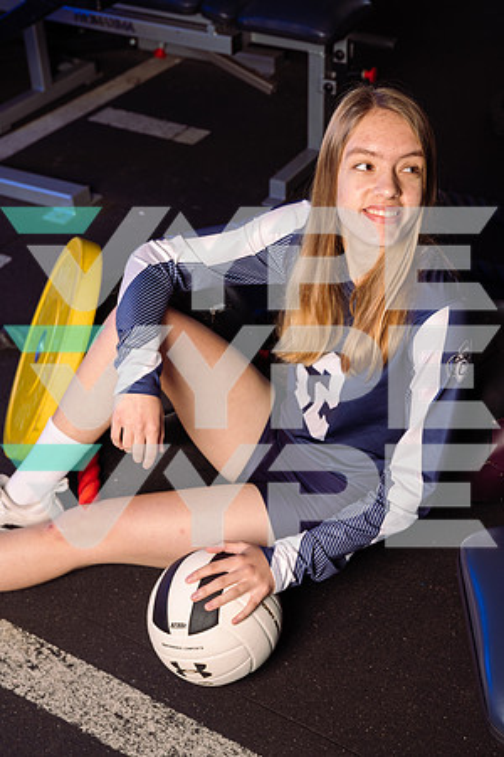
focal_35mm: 51
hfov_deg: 26.5
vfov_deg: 38.9
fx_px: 1071
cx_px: 252
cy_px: 378
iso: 320
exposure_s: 1/250
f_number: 5
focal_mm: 51
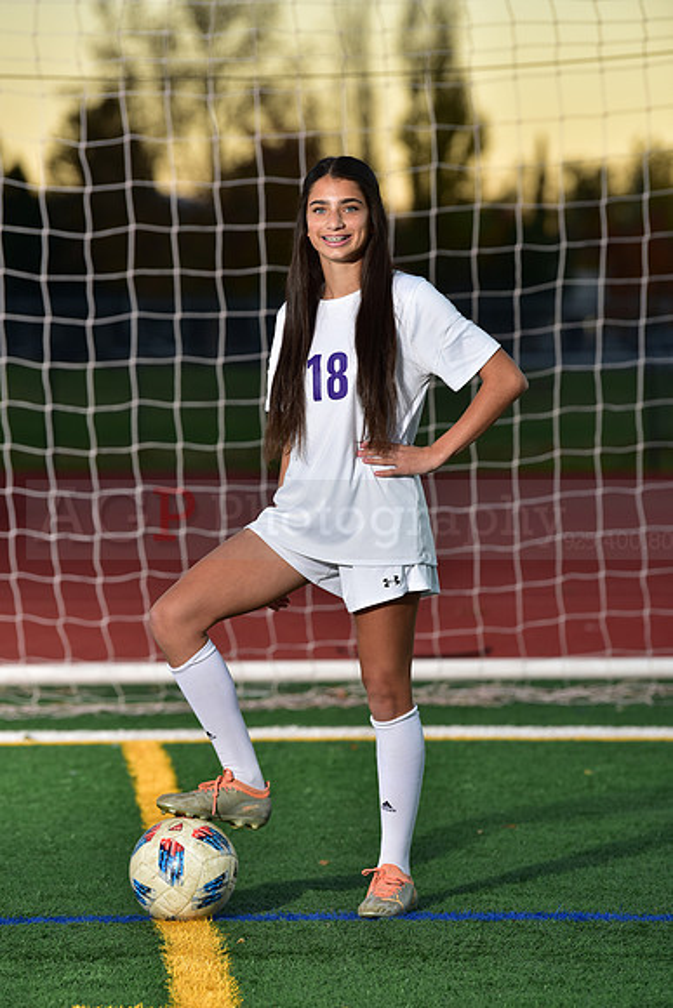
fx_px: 4764
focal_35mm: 170
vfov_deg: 12.1
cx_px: 336
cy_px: 504
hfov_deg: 8.1
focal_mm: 170
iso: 250
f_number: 4.5
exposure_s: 1/200
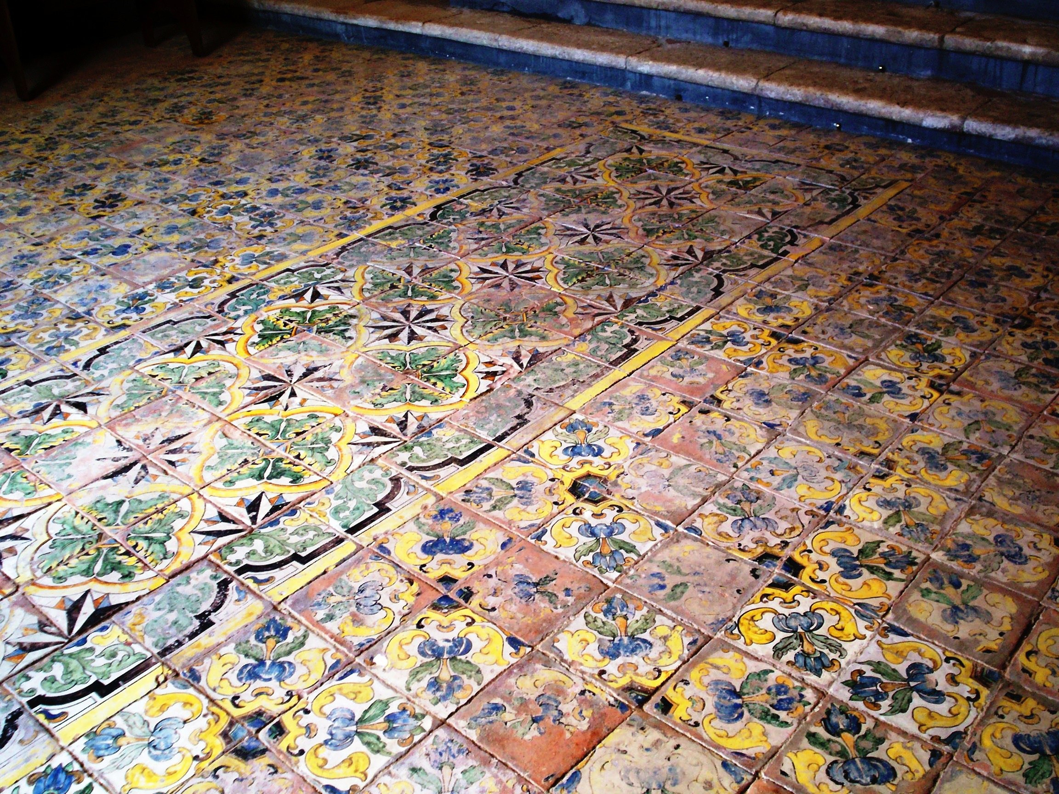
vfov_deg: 39.7
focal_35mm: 36
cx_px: 530
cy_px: 397
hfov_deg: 51.4
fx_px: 1101
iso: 100
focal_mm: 5.9
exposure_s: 1/34.8
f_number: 4.5
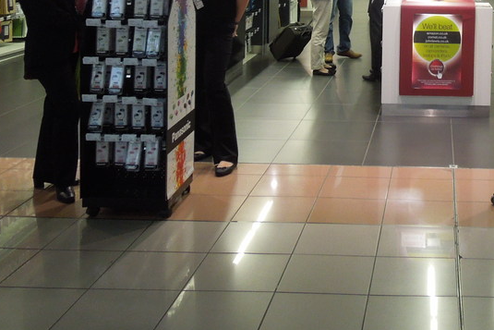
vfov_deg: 22.5
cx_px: 429
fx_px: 769
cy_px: -53
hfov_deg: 34.0
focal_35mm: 56
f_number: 3.3
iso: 280
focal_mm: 4.5
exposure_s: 1/30
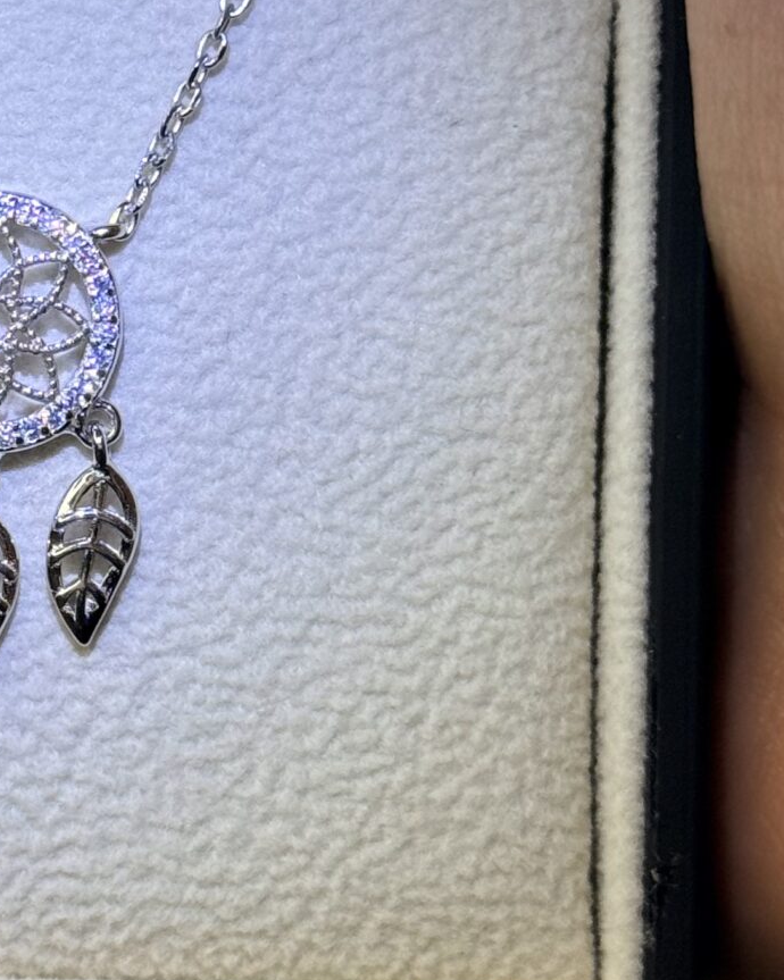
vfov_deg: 13.8
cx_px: 57
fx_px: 4033
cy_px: 302
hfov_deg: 11.0
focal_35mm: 139
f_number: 1.78
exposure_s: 1/100
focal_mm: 6.76
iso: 80
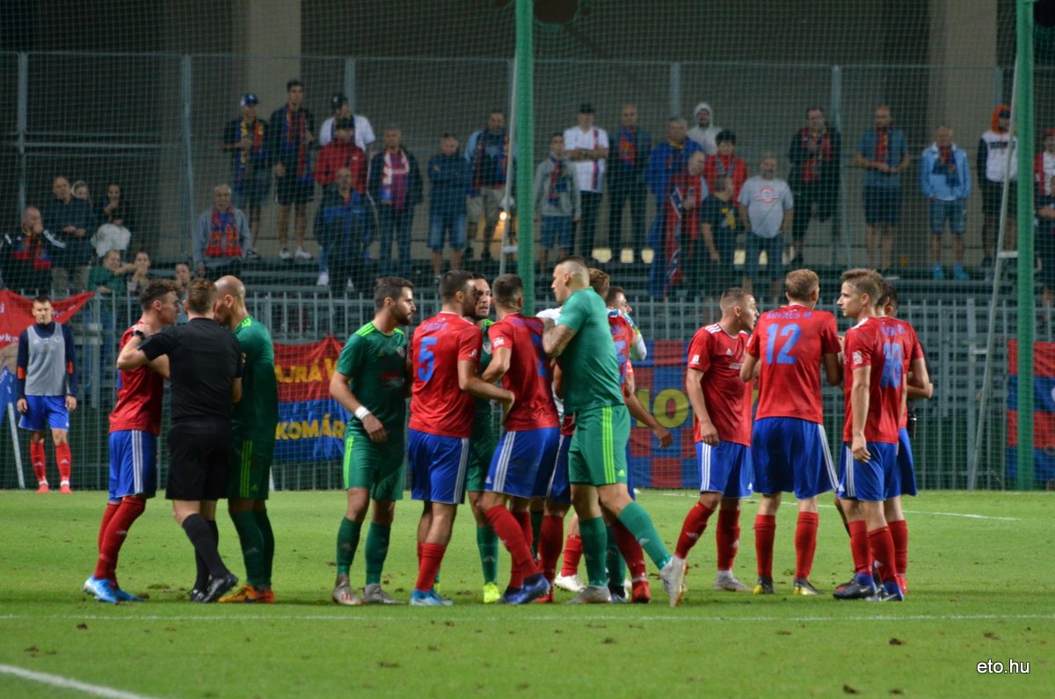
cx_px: 528
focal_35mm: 420
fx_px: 12284
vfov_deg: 3.3
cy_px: 350
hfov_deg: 4.9
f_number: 5.6
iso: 1600
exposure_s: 1/125
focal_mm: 280
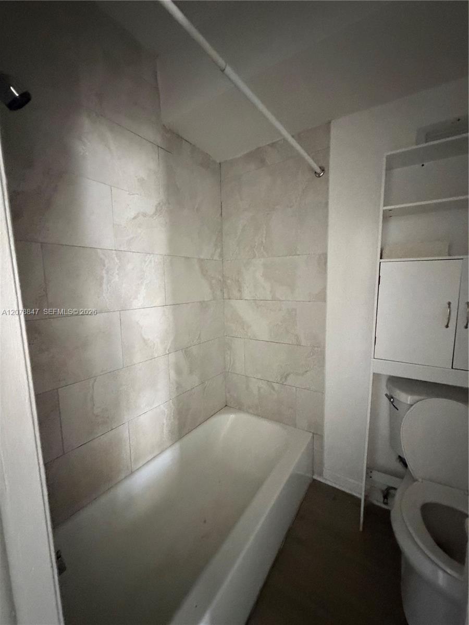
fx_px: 253
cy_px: 312
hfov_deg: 85.7
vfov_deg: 102.1
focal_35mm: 14
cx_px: 234
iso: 1250
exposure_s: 1/51
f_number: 2.2
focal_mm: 2.22
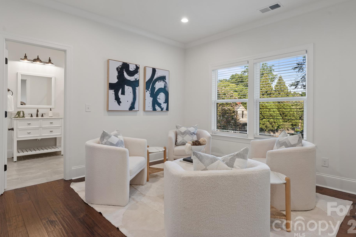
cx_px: 190
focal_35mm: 20
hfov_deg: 84.5
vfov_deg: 62.4
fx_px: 196
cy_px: 108
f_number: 9
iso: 160
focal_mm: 17.7
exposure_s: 1/2.5
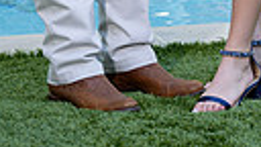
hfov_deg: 5.9
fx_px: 2540
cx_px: 153
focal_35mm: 367
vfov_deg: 3.2
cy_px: -296
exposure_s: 1/200
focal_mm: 100
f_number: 5
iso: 400
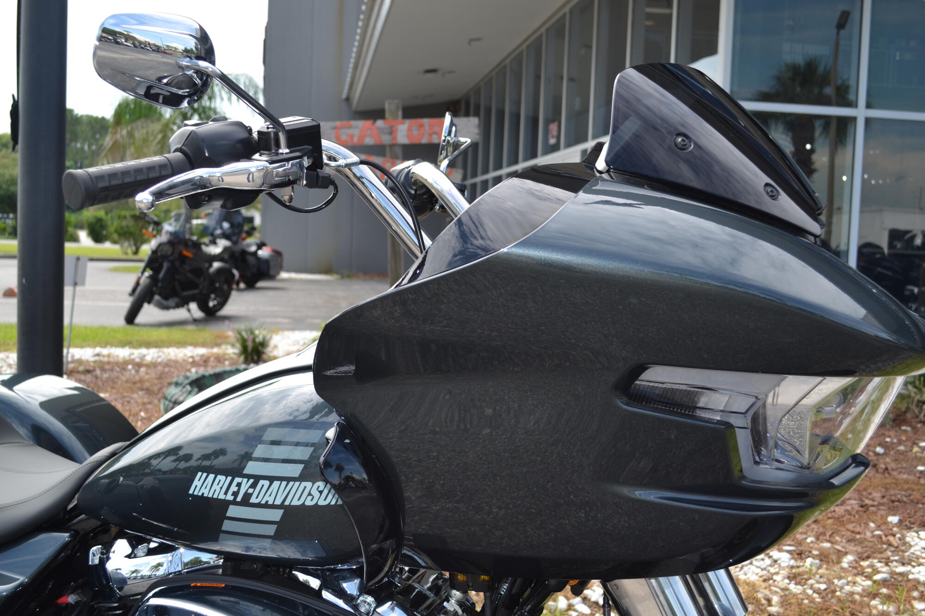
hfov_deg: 46.4
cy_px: 308
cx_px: 462
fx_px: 1079
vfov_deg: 31.9
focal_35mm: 42
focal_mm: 28
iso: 100
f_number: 5.6
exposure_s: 1/200
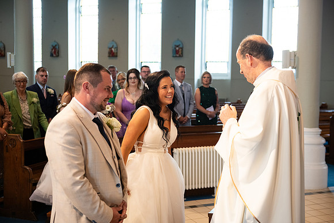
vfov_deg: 27.0
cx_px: 167
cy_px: 112
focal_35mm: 50
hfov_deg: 39.6
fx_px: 464
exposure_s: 1/160
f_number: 3.5
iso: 800
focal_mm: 50
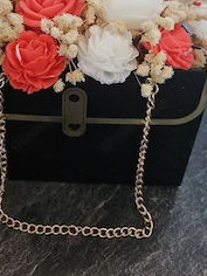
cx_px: 69
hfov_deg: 36.4
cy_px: 46
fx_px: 311
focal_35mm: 39
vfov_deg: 44.9
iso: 640
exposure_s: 1/25.1
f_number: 1.8
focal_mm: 5.4
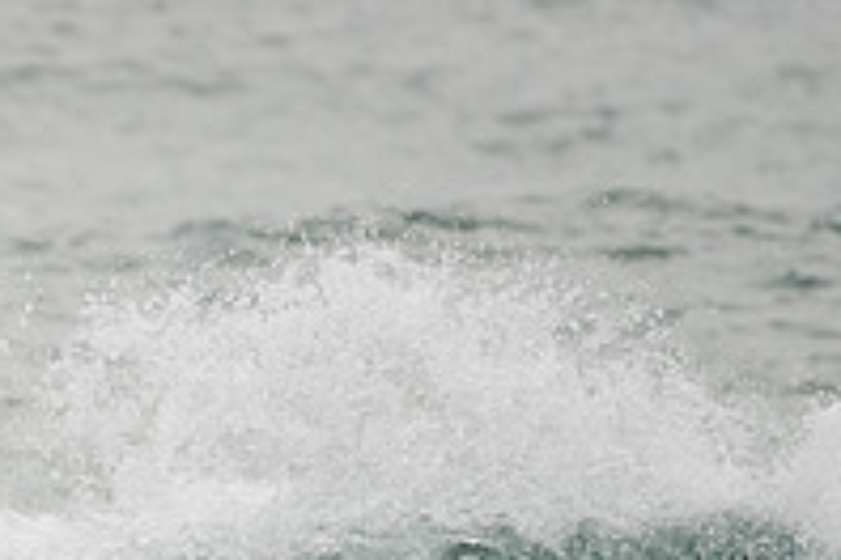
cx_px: -357
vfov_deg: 0.9
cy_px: 762
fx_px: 34221
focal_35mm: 1465
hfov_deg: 1.4
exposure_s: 1/2000
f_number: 5.6
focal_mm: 500
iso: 320
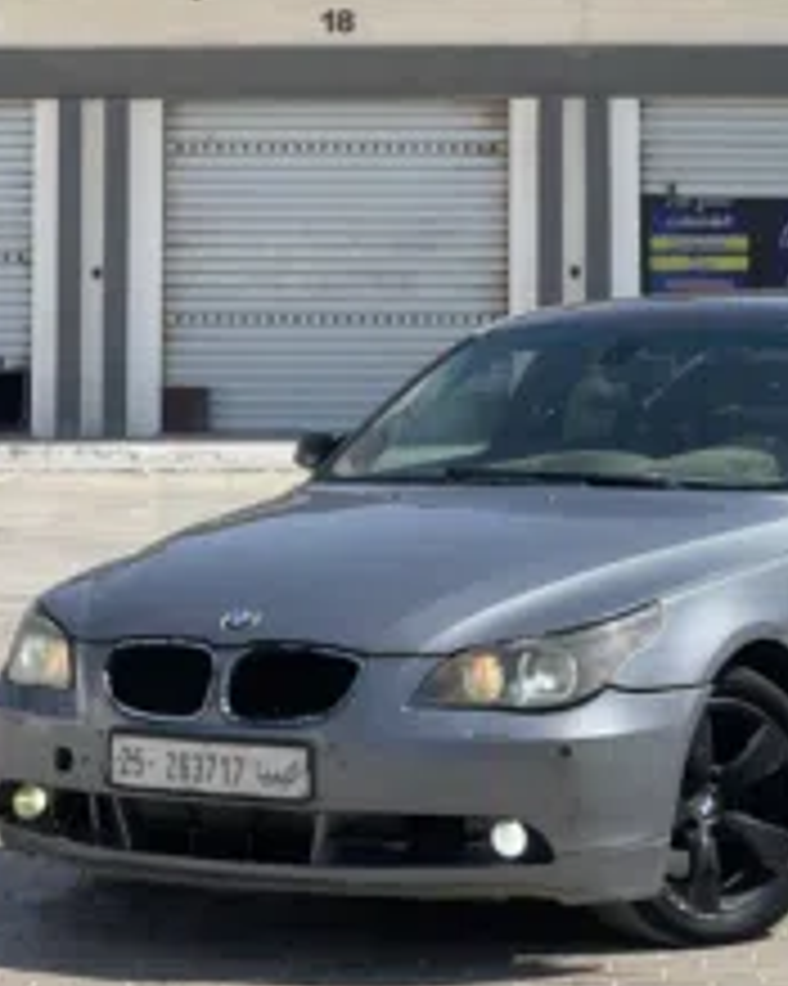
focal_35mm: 114
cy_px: 167
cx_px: 572
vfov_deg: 16.7
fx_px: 3326
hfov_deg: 13.5
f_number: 2.2
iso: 32
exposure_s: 1/1815
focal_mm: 7.5
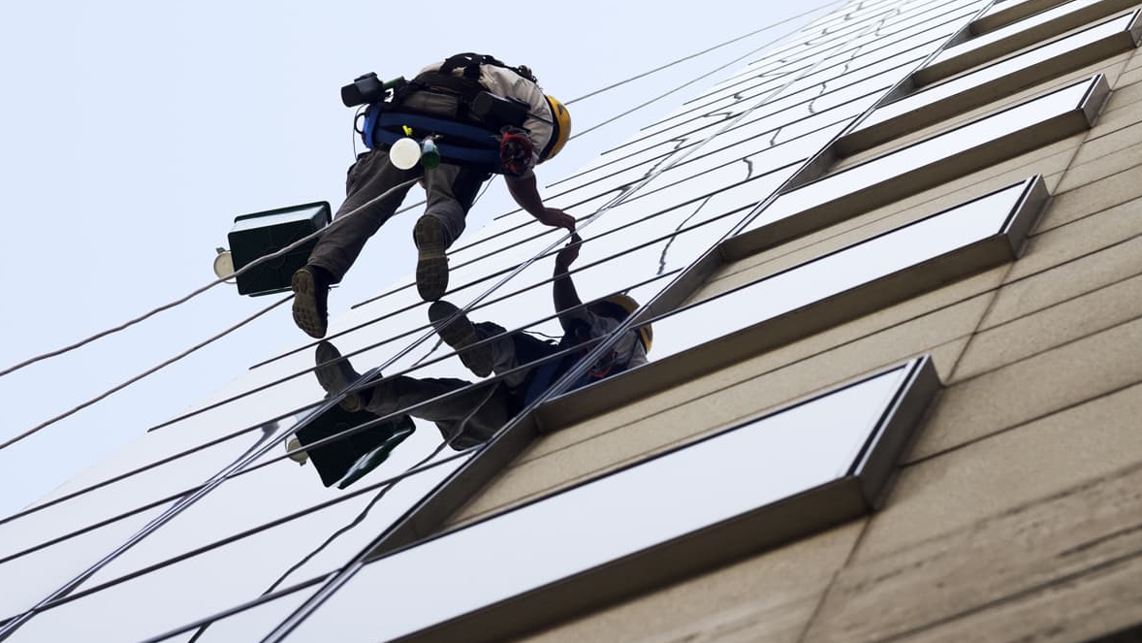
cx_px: 571
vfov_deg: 8.4
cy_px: 297
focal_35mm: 144
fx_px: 4361
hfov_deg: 14.9
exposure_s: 1/400
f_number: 8
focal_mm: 90
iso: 400
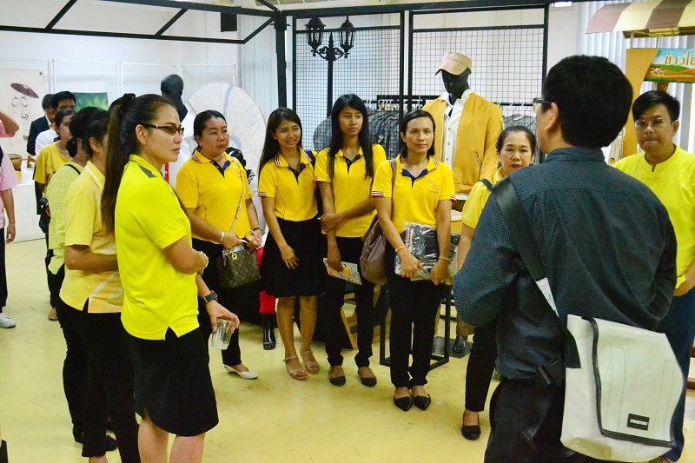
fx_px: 811
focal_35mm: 42
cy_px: 232
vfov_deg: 31.9
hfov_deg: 46.4
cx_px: 348
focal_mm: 28
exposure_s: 1/160
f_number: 6.3
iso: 6400
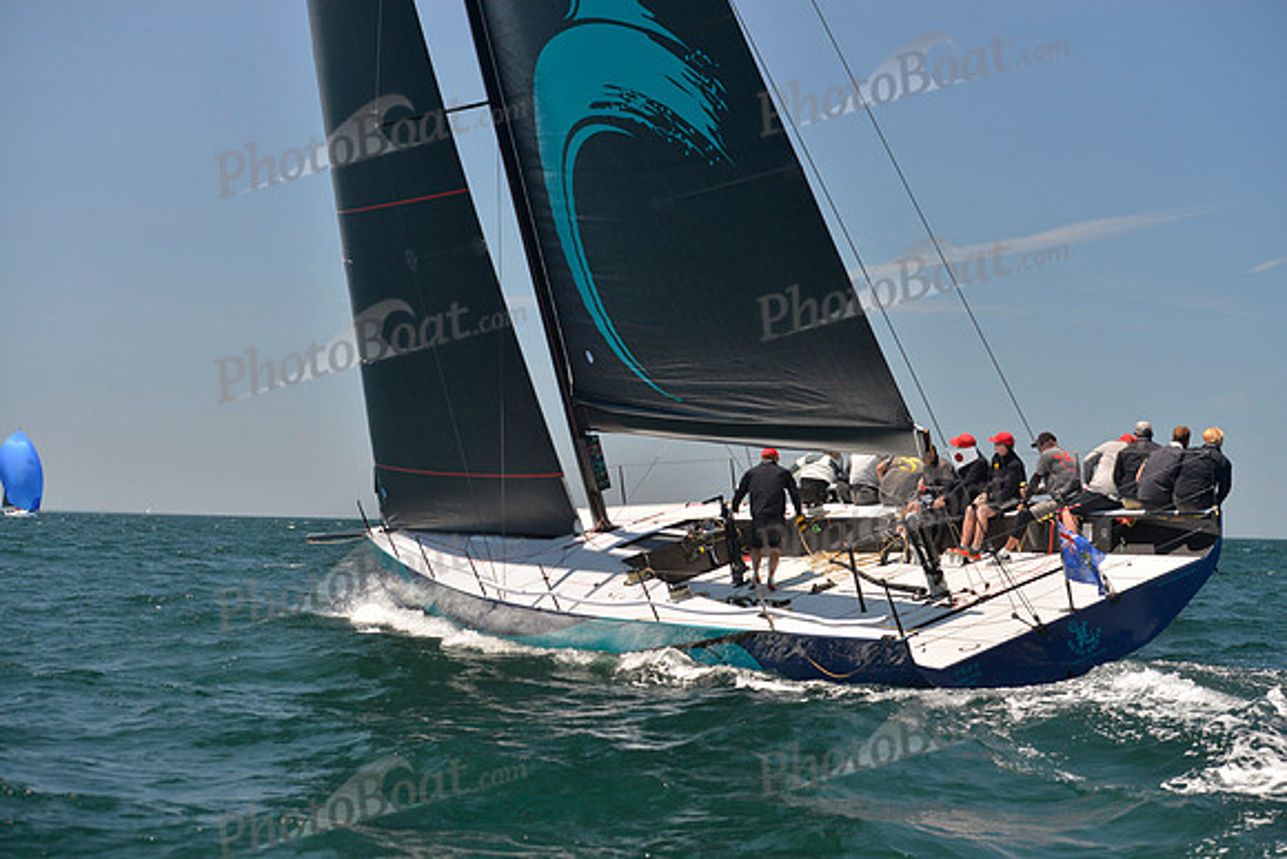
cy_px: 430
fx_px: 2503
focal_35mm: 70
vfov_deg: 19.5
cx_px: 644
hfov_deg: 28.8
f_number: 5
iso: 400
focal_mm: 70
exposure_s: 1/800
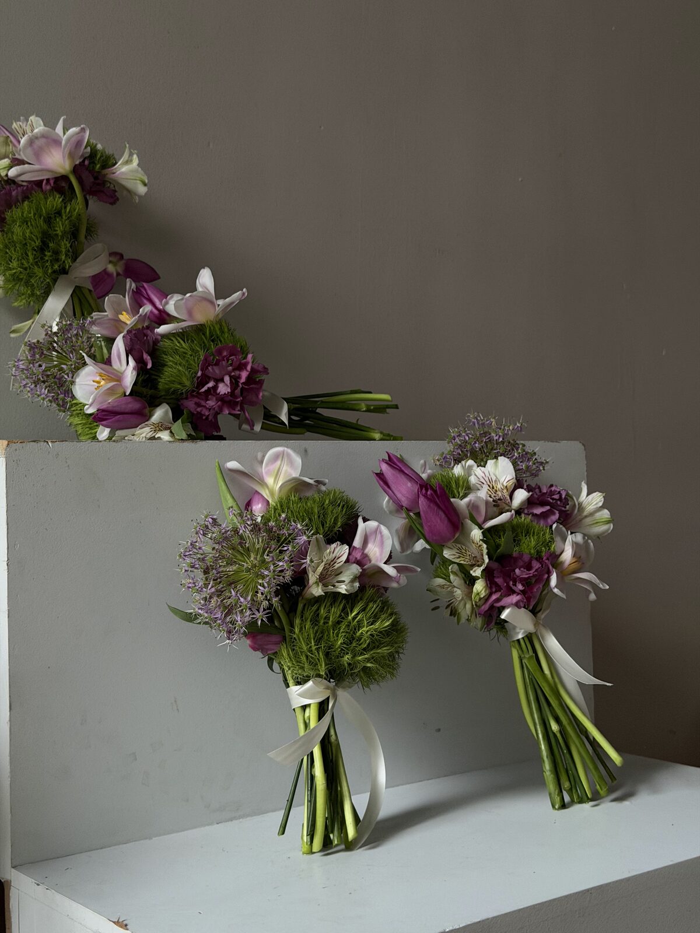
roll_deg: +0.3
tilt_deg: +2.2
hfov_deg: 30.3
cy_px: 466
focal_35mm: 48
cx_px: 350
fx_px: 1294
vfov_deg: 39.7
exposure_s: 1/40
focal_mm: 6.76
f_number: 1.78
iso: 320
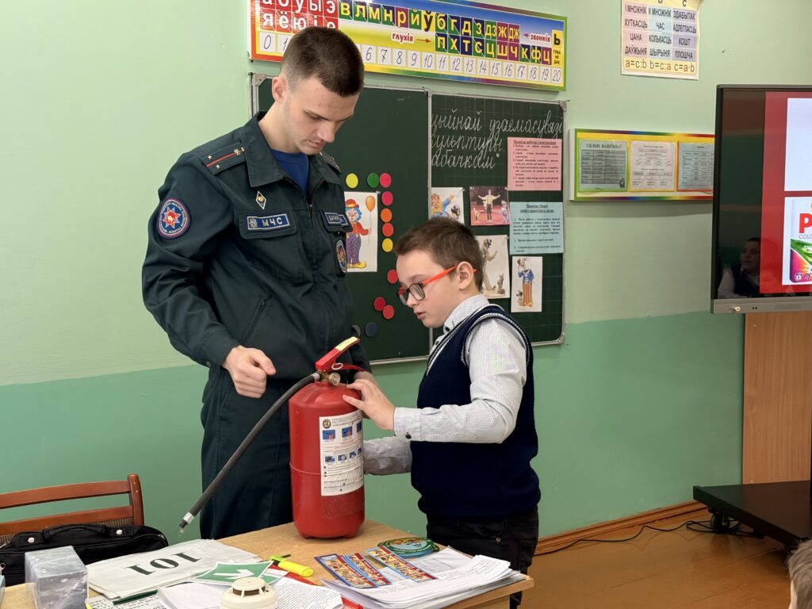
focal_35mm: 48
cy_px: 304
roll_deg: +0.3
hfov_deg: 39.7
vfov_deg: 30.3
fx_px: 1126
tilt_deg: -3.8
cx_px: 406
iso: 125
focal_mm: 6.76
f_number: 1.78
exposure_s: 1/101
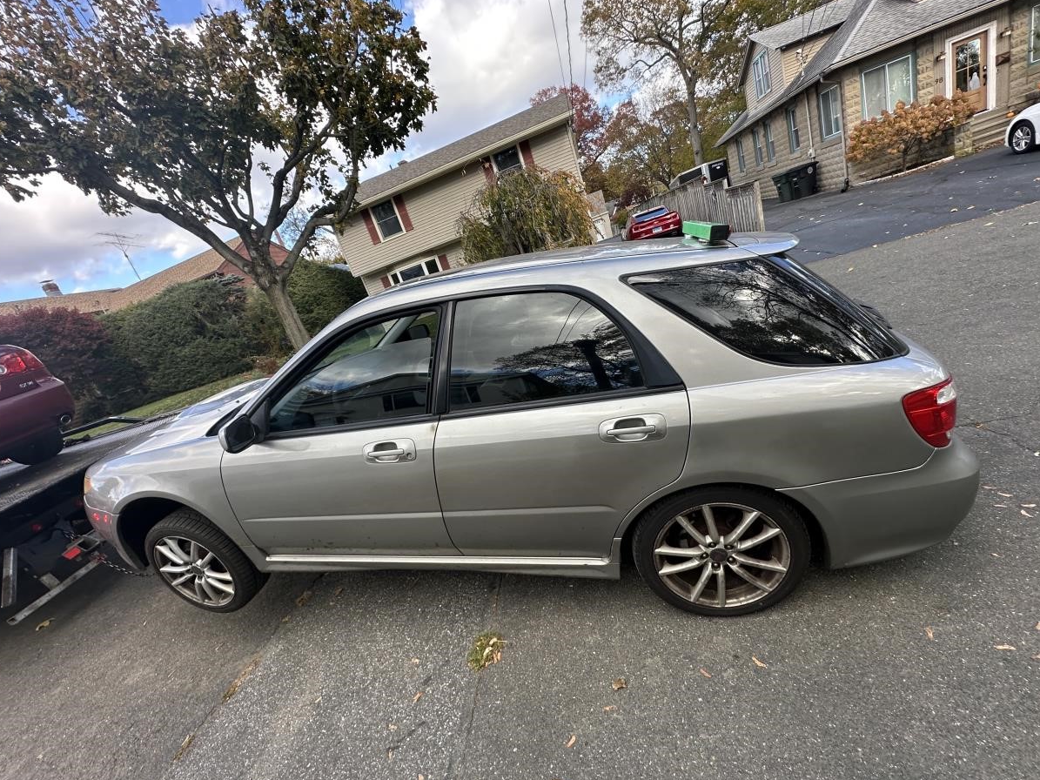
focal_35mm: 15
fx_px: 451
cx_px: 516
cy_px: 414
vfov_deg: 81.6
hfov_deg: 98.2
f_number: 2.2
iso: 40
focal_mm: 2.22
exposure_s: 1/243
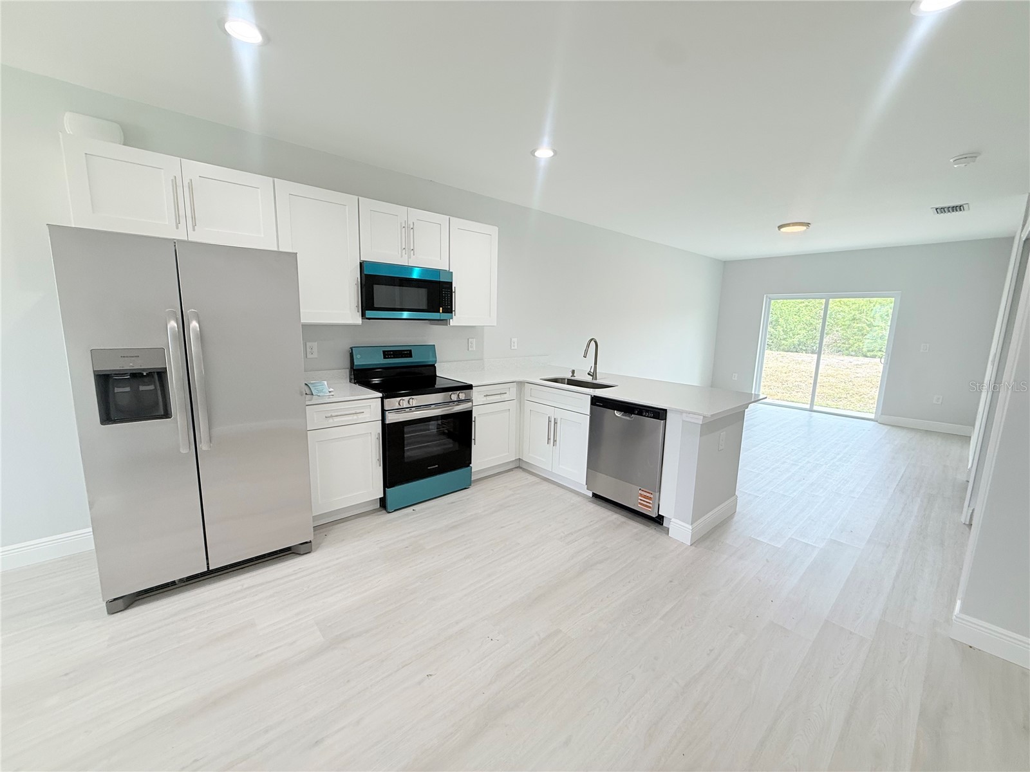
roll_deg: -0.8
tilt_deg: -9.9
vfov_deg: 85.7
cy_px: 386
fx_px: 417
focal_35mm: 14
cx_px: 515
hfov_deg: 102.1
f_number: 2.2
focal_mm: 2.22
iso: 100
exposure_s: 1/120
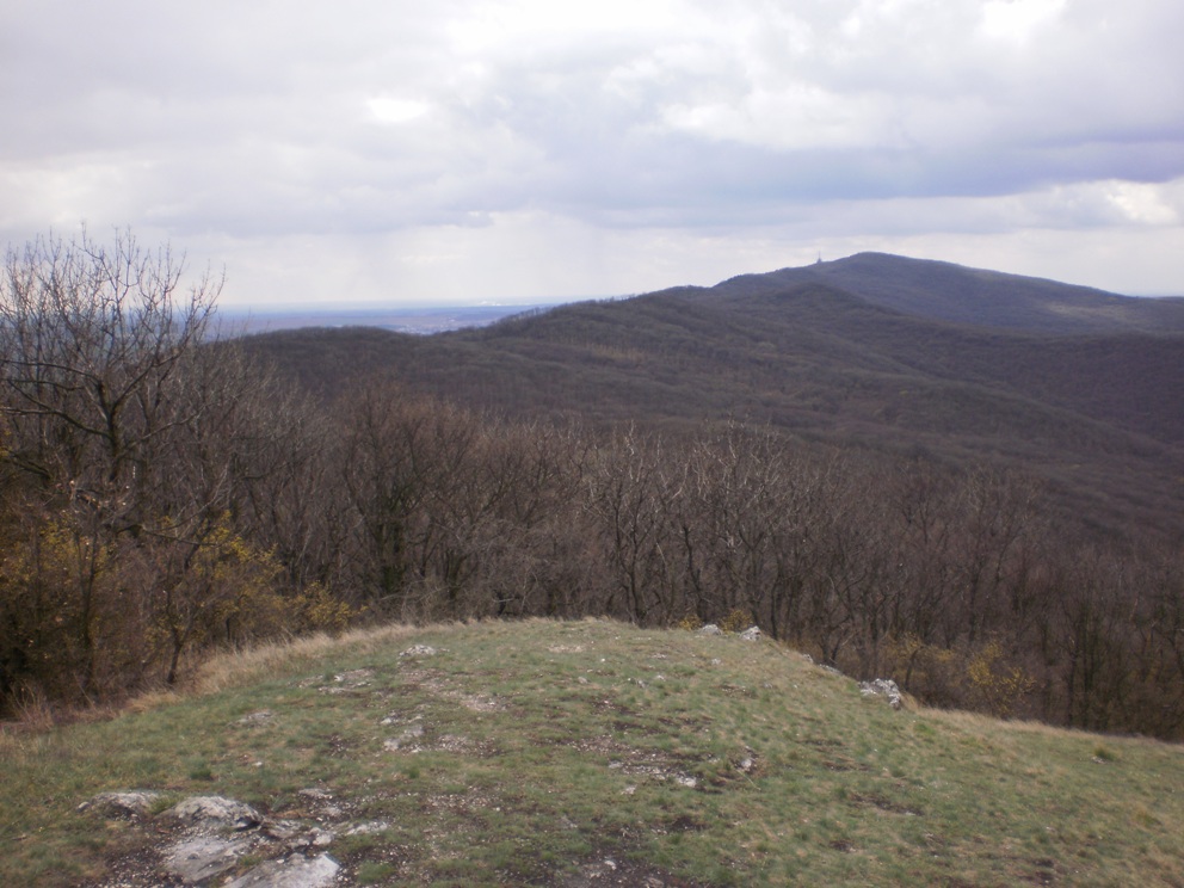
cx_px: 592
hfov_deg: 49.0
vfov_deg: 37.7
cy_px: 444
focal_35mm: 38
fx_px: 1300
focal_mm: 6.3
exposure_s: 1/800
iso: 100
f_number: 3.1
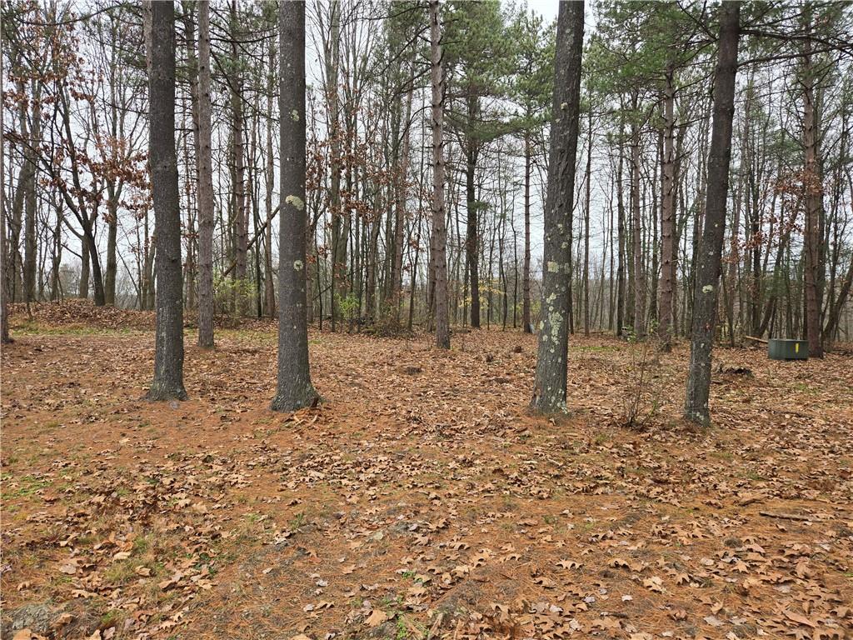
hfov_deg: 73.9
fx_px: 567
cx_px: 426
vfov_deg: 58.9
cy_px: 320
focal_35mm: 23
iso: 50
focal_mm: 5.4
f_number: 1.8
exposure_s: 1/180
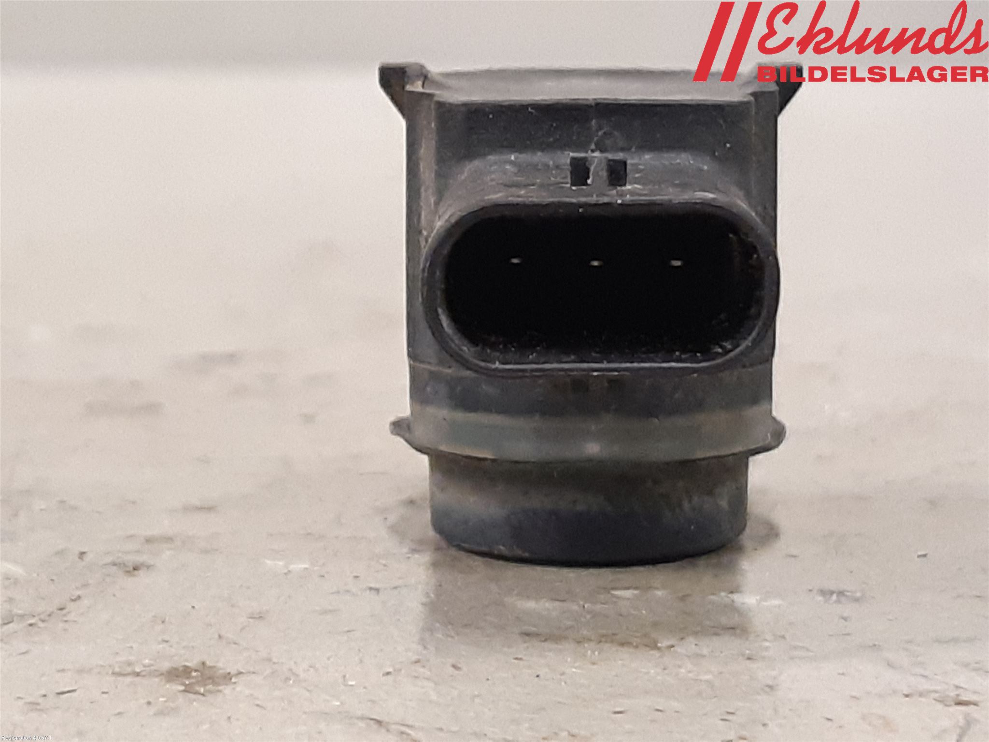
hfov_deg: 67.3
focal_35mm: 26
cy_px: 371
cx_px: 494
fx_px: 743
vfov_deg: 53.1
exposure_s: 1/50
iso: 250
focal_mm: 3.93
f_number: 1.7
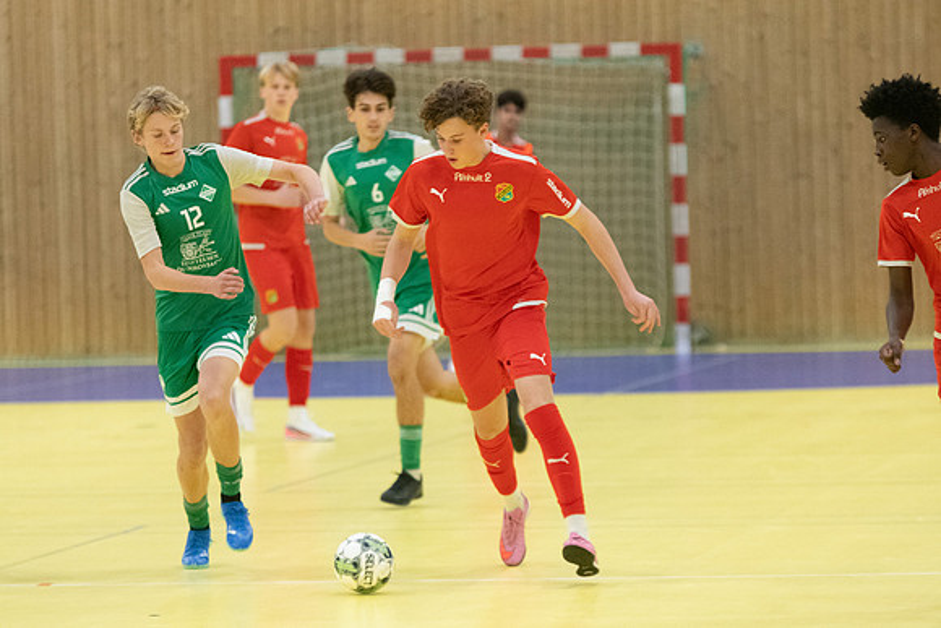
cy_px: 314
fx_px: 6016
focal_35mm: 230
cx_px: 470
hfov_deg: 8.9
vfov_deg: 6.0
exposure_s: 1/640
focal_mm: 150
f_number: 3.2
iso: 5600
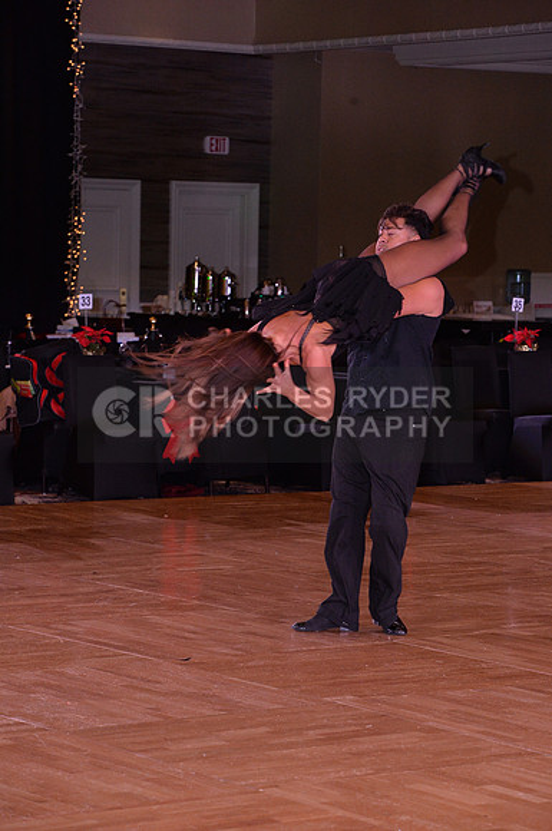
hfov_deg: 10.9
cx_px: 276
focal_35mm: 125
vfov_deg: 16.4
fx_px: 2883
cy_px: 416
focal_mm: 125
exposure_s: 1/250
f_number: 7.1
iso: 2000
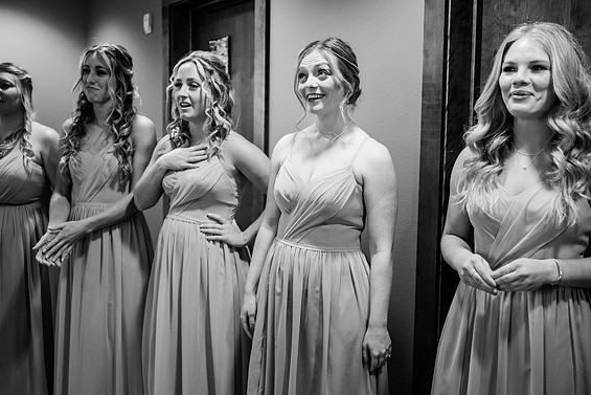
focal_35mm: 39
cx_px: 294
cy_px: 201
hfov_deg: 49.5
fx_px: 640
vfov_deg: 34.2
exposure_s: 1/200
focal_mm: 38
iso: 1000
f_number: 2.8
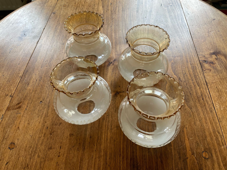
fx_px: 170
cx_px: 114
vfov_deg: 53.1
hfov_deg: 67.3
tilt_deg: -52.7
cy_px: 85
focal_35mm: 26
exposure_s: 1/121
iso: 64
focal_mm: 4.2
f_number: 1.6
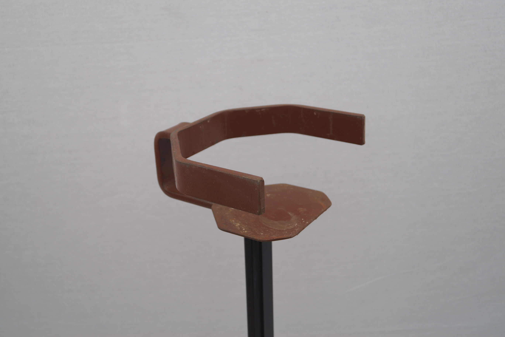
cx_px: 252
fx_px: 631
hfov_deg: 43.6
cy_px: 168
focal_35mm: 45
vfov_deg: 29.9
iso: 125
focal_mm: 30
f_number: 4.5
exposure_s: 1/160
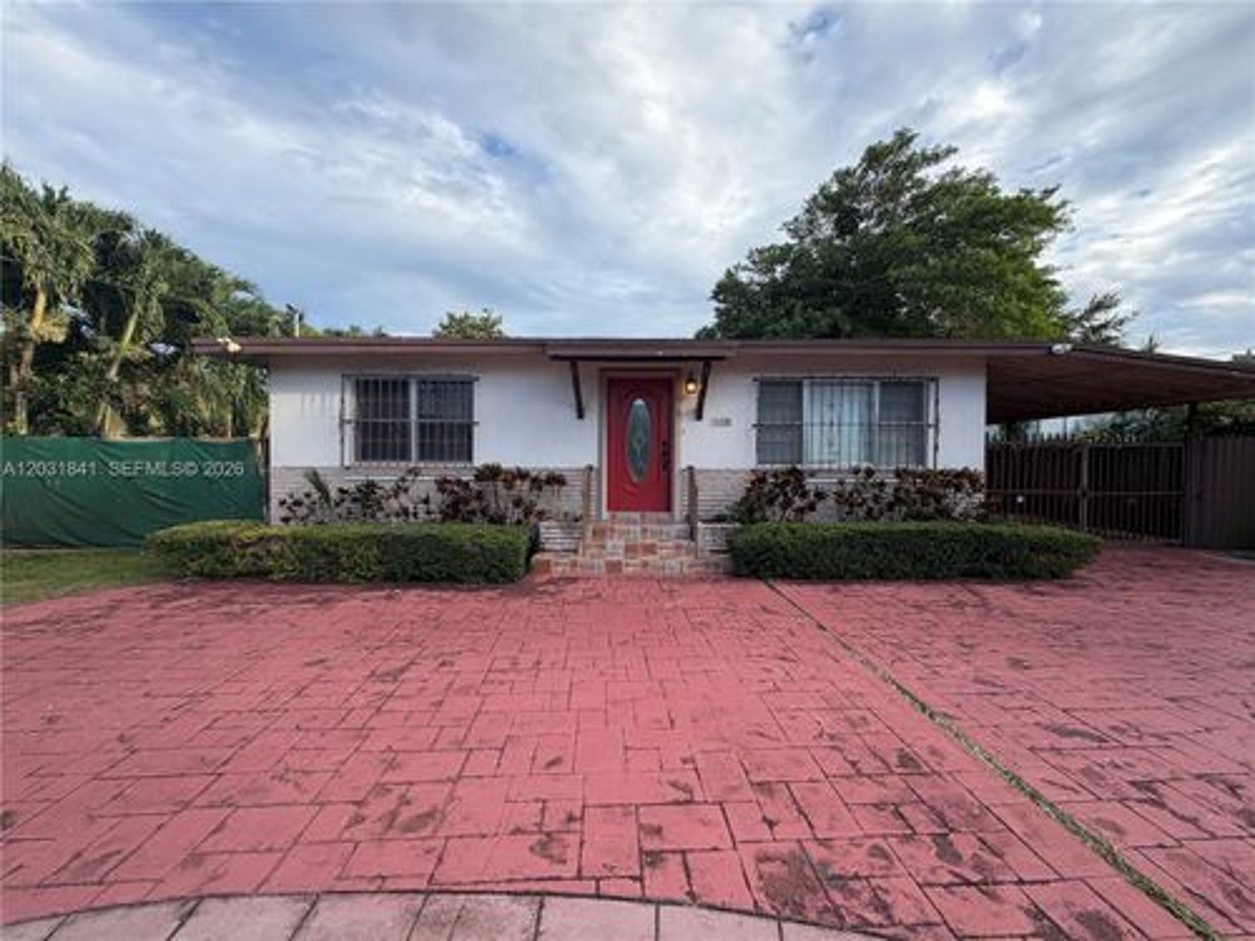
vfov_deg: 85.7
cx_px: 628
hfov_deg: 102.1
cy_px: 470
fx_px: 508
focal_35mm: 14
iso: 50
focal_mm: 2.22
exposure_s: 1/502
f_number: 2.2
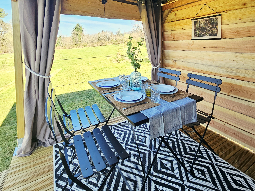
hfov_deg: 106.2
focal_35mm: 13
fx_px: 96
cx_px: 128
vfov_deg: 89.9
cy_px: 96
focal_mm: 2.2
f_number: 2.2
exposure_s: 1/294
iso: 50
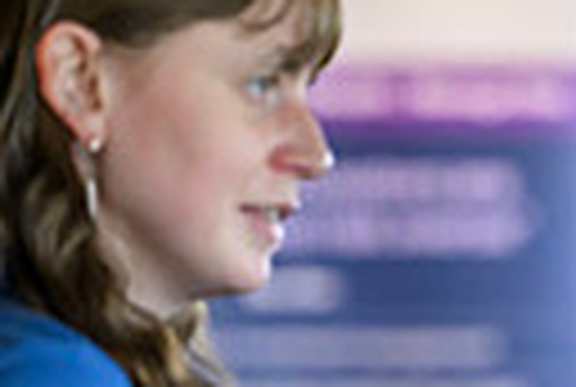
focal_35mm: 903
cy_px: 164
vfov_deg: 1.5
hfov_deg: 2.3
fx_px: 14482
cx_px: 1112
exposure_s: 1/320
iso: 2000
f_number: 3.5
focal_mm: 200
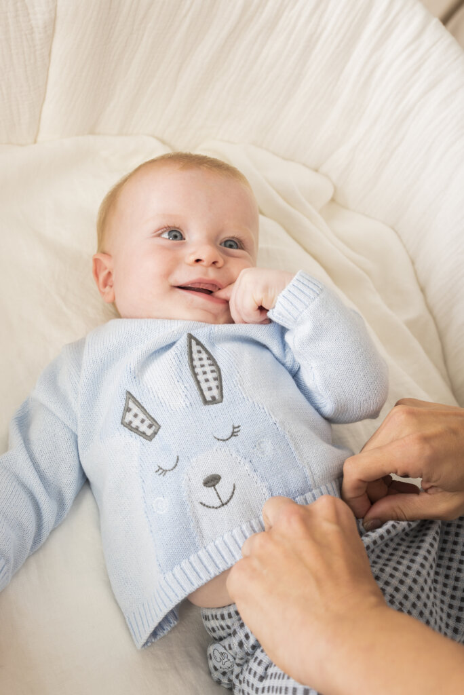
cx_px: 232
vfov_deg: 46.4
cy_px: 348
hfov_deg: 31.9
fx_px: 811
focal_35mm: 42
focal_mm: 42
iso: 100
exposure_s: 1/200
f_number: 6.3
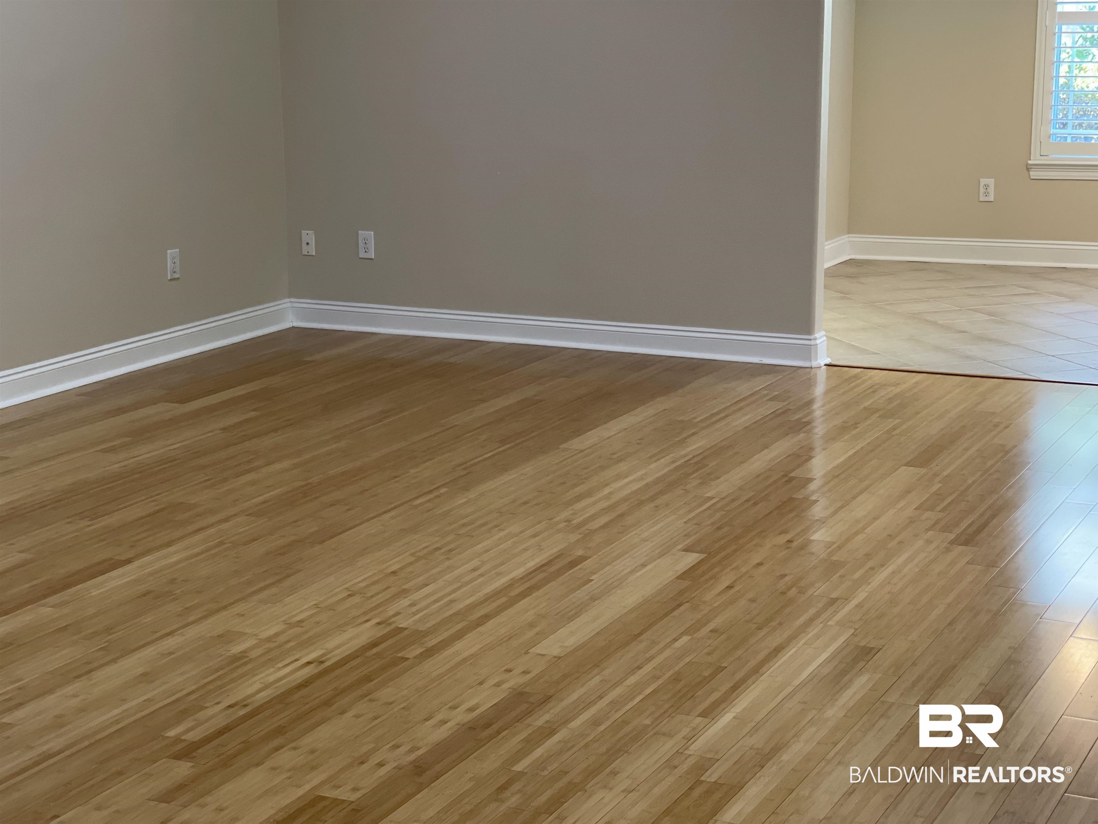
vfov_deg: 22.9
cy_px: 412
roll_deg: +0.5
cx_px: 549
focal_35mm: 64
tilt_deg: -11.5
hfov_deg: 30.3
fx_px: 2030
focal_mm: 7.5
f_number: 2.2
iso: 250
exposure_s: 1/40
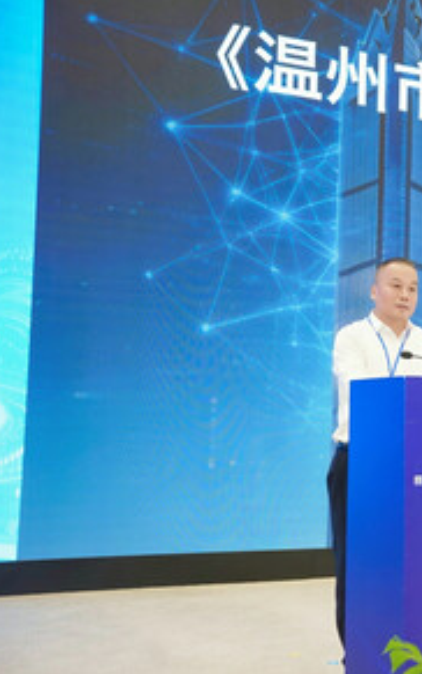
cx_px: 495
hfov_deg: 20.2
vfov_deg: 33.6
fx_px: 1118
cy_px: 337
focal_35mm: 61
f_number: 2.8
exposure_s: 1/200
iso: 640
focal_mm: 39.5
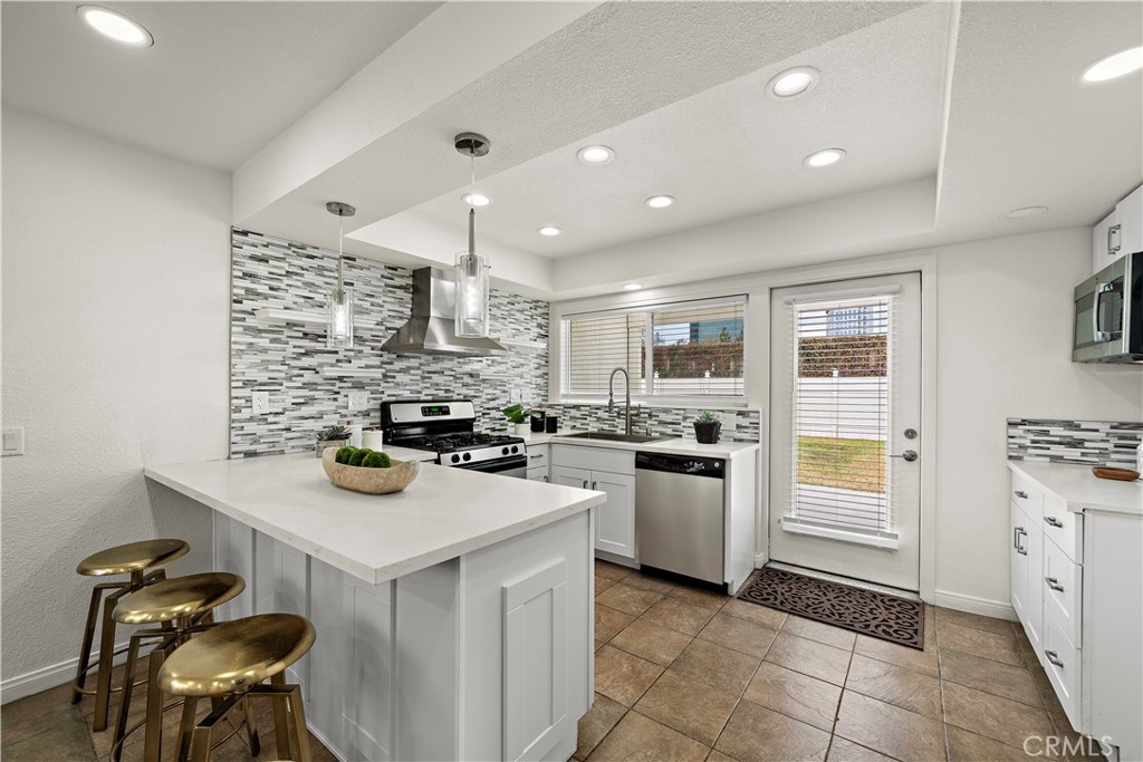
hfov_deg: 104.2
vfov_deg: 81.2
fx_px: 445
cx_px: 572
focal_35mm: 14
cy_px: 381
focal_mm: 14
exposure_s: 1/13
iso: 500
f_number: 8
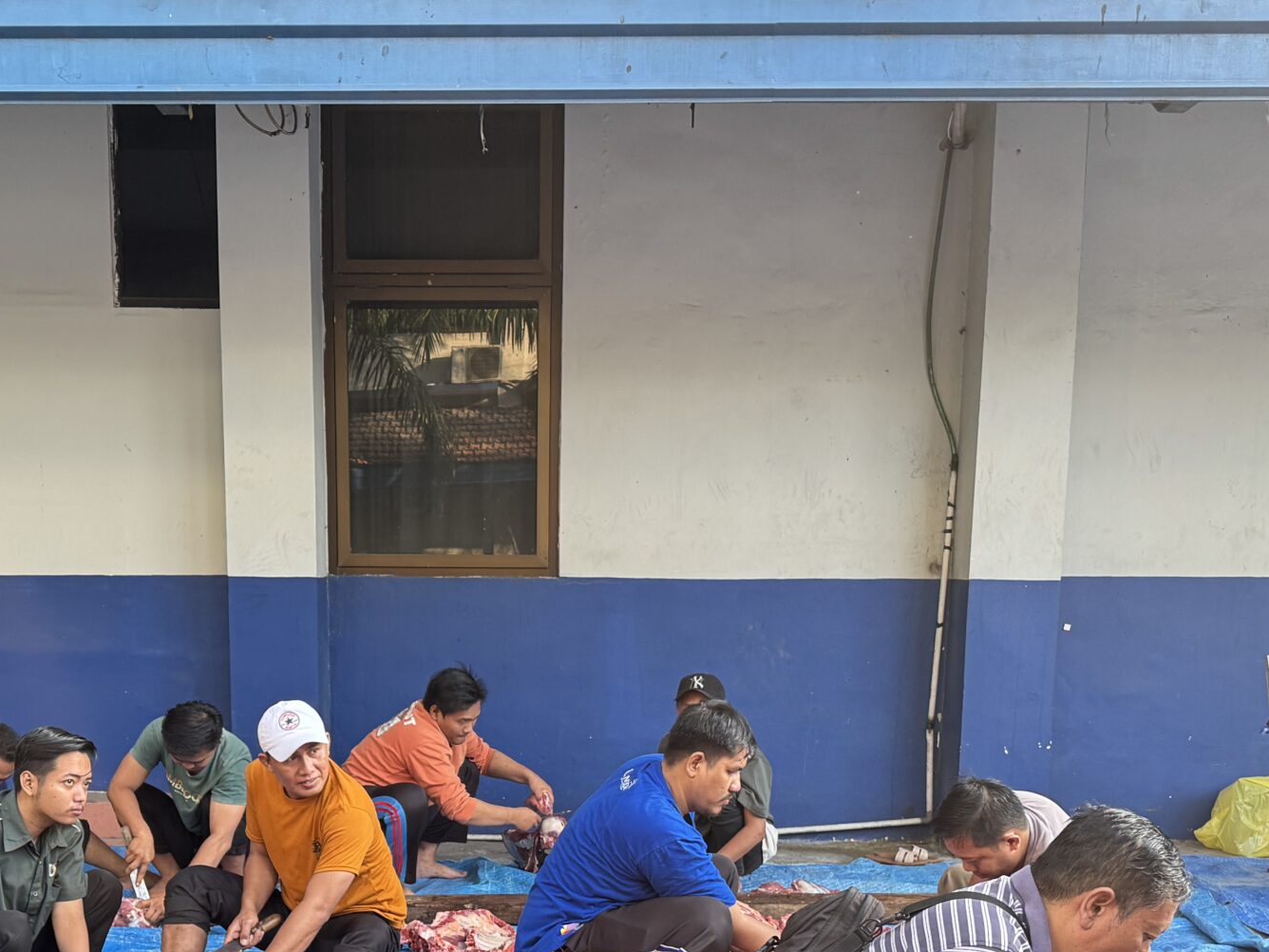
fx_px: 1686
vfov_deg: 30.4
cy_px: 821
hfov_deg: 41.1
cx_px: 510
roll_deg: -0.3
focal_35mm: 46
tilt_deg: -9.1
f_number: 1.78
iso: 200
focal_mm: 6.76
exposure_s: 1/121
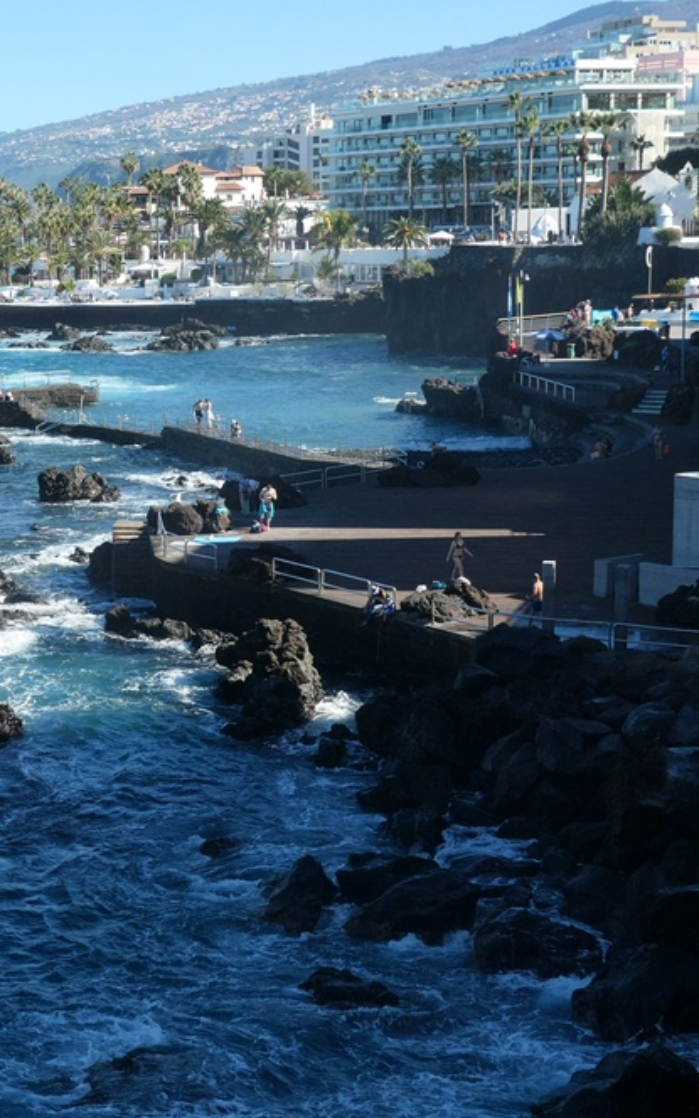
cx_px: -12
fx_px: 2012
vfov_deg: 31.1
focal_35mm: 66
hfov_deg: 19.1
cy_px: 560
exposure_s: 1/800
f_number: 4.5
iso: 200
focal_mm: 15.1
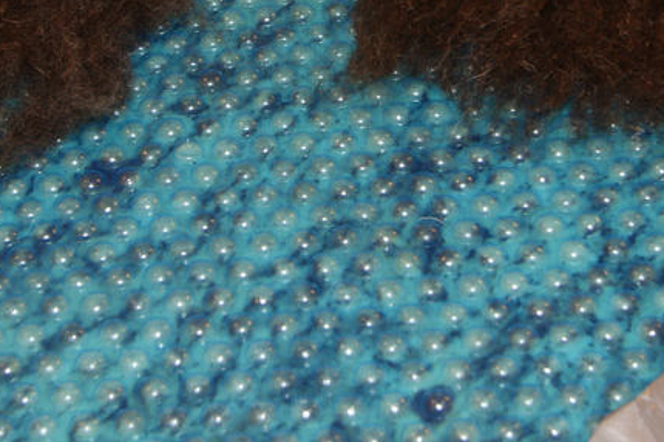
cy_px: -8
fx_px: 1843
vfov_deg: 13.5
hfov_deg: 20.4
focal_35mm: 100
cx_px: 310
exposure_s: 1/60
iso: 400
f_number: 5.6
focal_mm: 28
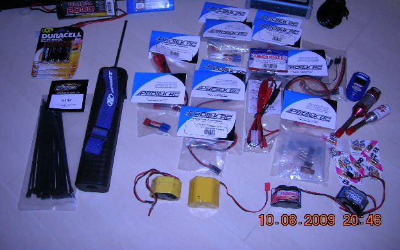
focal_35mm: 37
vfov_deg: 34.3
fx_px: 404
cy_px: 98
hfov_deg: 52.7
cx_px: 199
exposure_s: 1/60.1
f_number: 2.9
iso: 50
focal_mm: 5.7
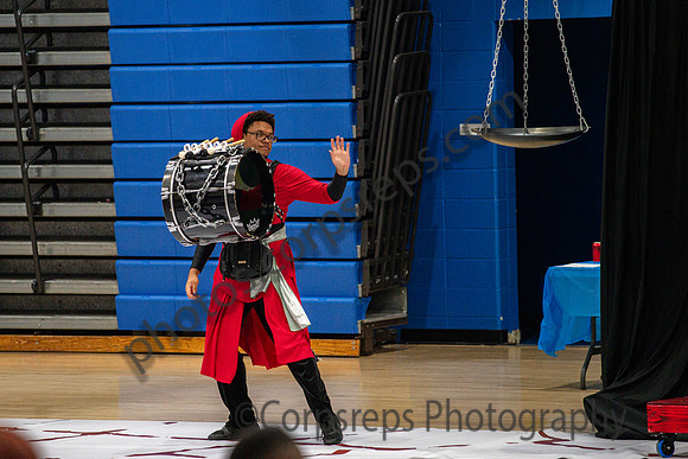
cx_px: 236
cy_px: 225
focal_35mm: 263
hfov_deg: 7.8
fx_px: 5025
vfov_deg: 5.2
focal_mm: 200
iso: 6400
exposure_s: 1/500
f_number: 4
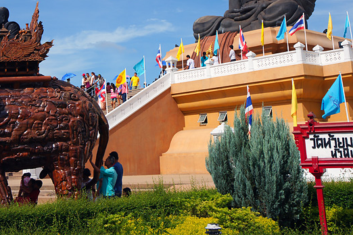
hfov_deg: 29.8
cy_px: 21
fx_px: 657
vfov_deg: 19.9
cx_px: 103
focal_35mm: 67
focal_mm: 35
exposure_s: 1/200
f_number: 11
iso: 100
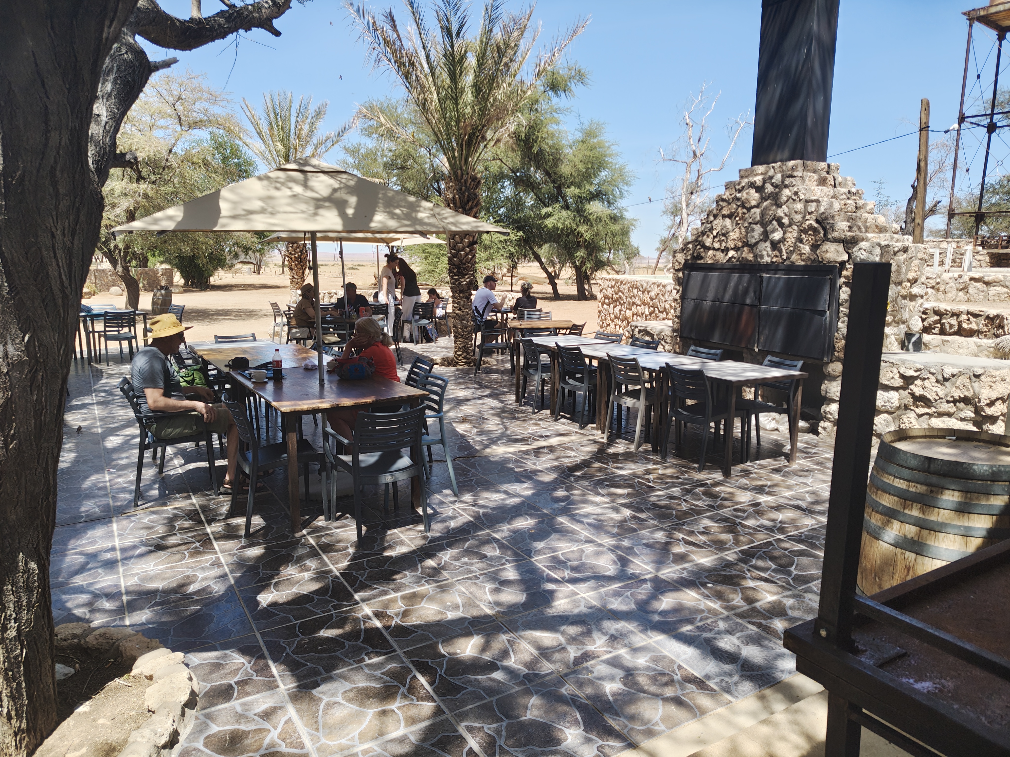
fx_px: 700
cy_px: 378
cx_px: 505
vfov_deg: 56.8
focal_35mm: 24
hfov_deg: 71.6
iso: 50
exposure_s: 1/594
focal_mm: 5.56
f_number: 1.88
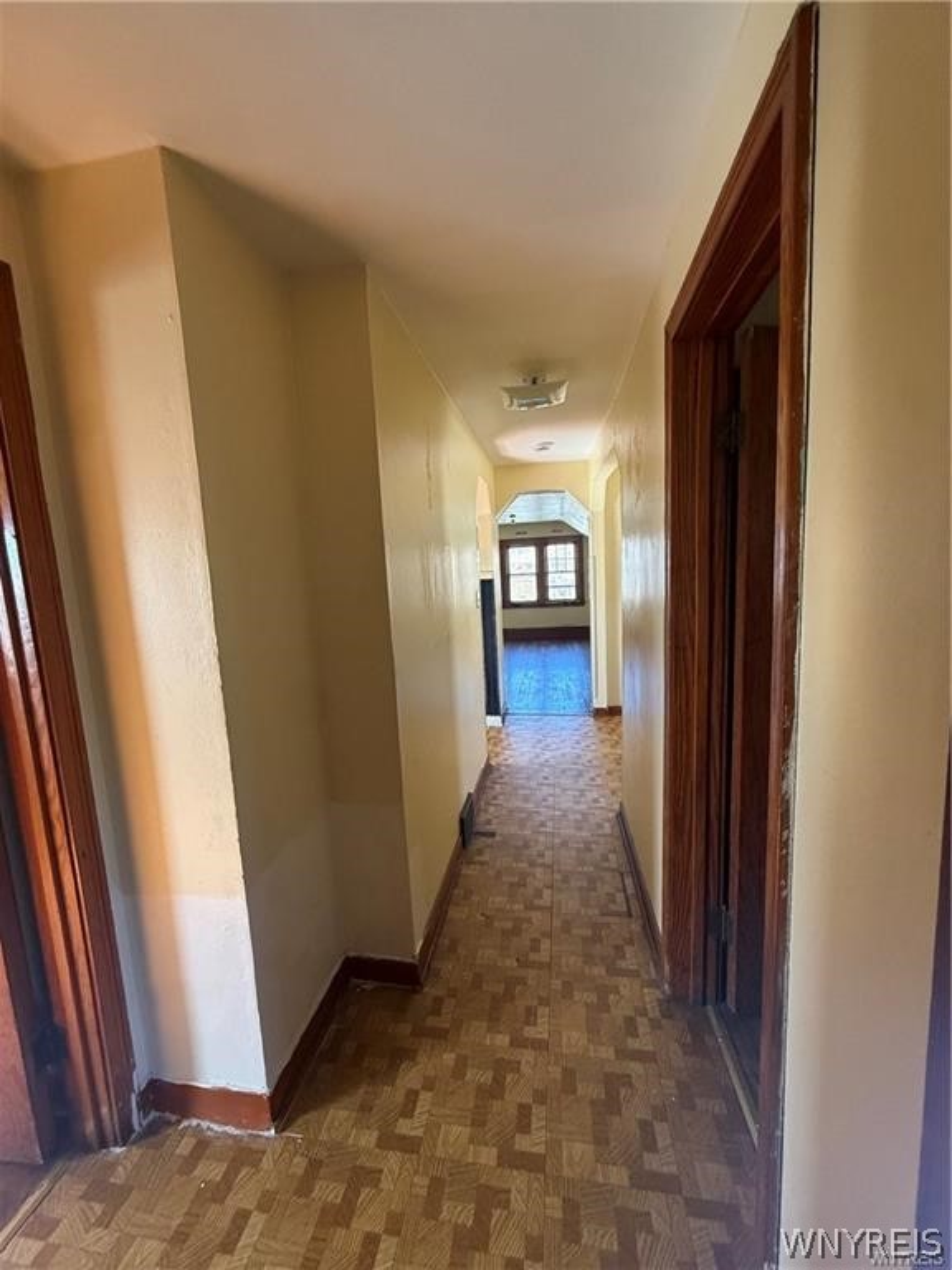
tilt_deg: -7.3
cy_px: 635
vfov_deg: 102.1
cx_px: 476
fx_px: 513
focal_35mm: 14
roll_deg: +3.0
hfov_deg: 85.7
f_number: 2.2
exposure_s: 1/100
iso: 320
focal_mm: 2.22
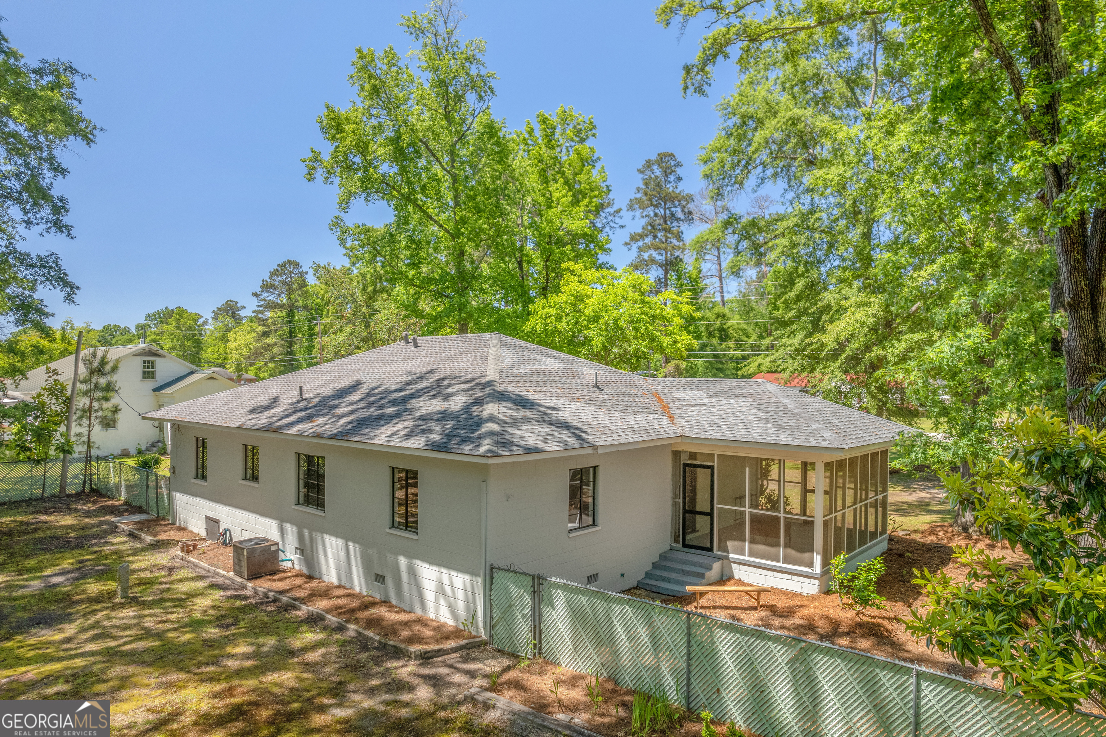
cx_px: 553
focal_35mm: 22
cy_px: 368
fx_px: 676
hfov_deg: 78.6
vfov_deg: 57.2
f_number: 2.8
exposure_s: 1/320
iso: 100
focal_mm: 8.38
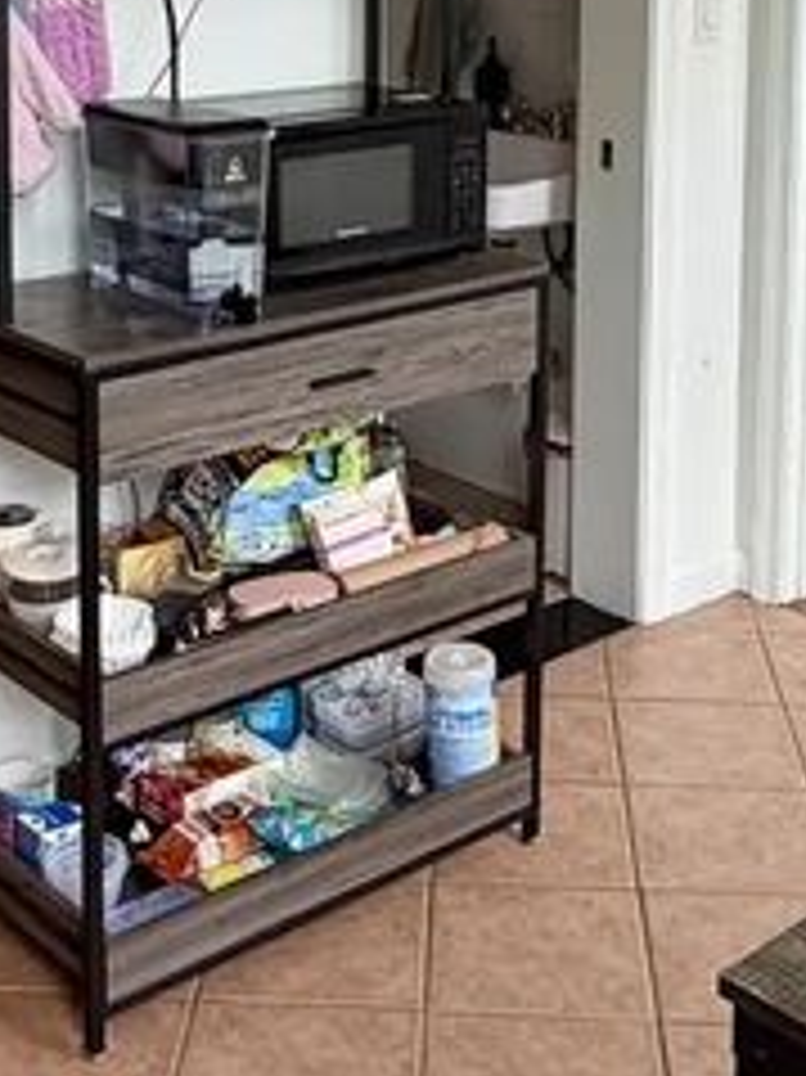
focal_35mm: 60
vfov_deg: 30.5
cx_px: 383
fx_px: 1864
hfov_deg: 24.4
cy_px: 72
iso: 100
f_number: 2.2
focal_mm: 2.22
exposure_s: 1/120
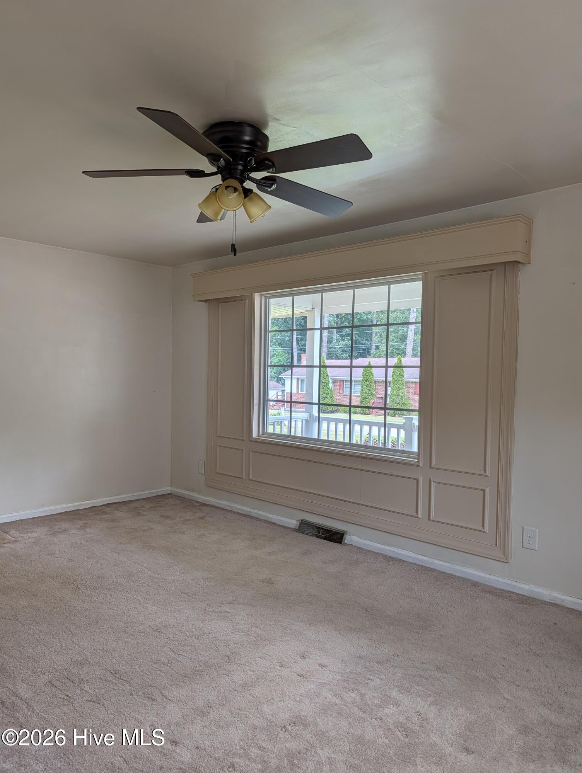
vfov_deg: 71.5
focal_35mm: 24
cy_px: 386
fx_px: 537
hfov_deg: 56.9
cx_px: 291
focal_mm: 6.9
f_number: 1.68
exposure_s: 1/1066
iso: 20
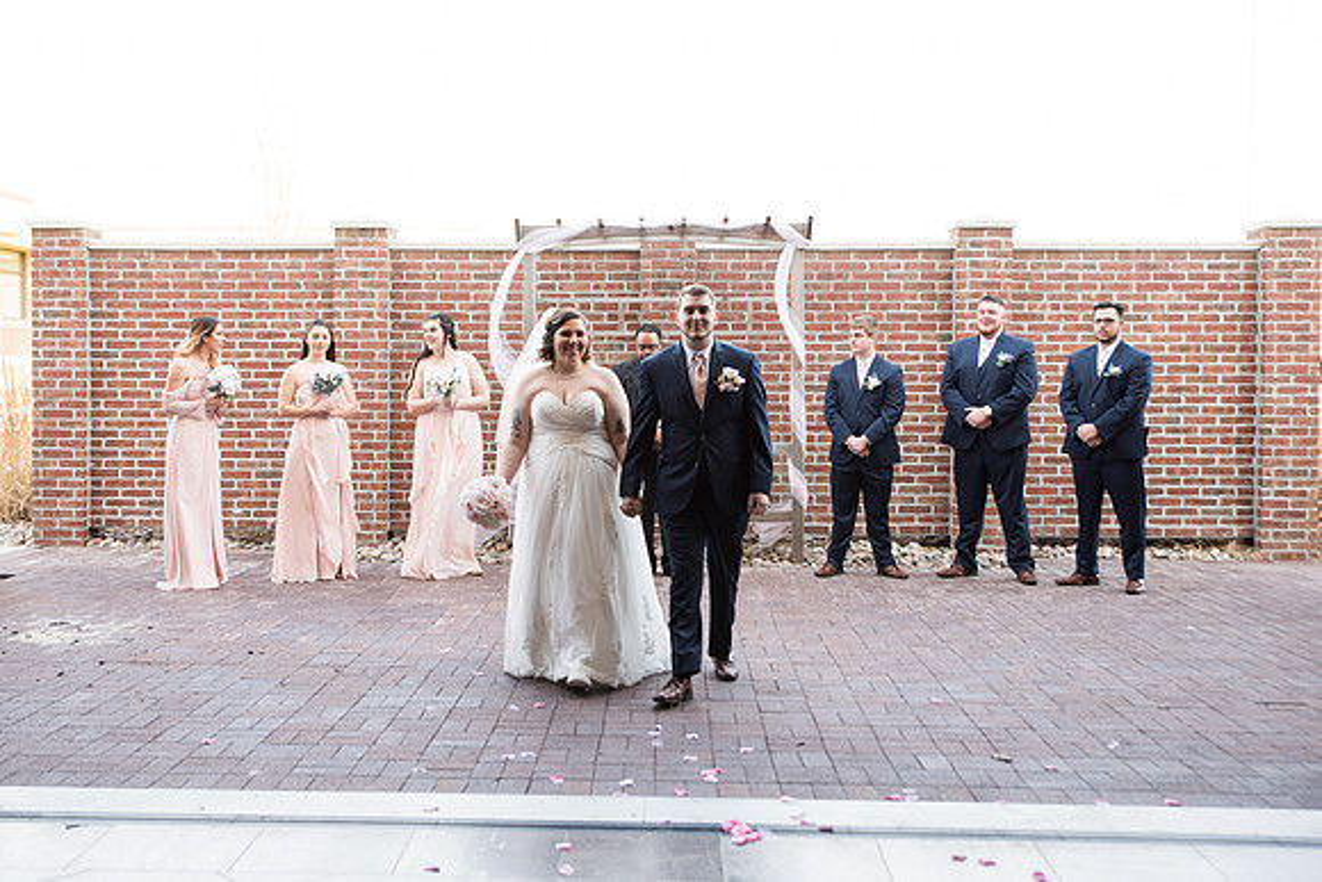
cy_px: 405
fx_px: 1436
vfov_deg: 34.1
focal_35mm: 39
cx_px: 606
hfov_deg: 49.4
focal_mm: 36
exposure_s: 1/200
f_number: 3.5
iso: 250
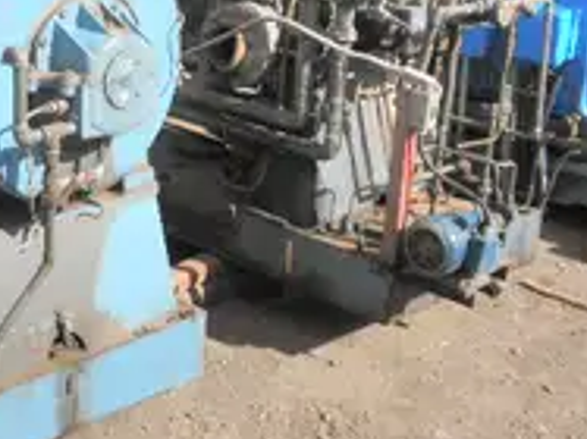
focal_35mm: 60
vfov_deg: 23.7
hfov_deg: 29.7
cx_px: -22
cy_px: 41
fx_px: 1017
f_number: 8.5
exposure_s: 1/125
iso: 64
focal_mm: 5
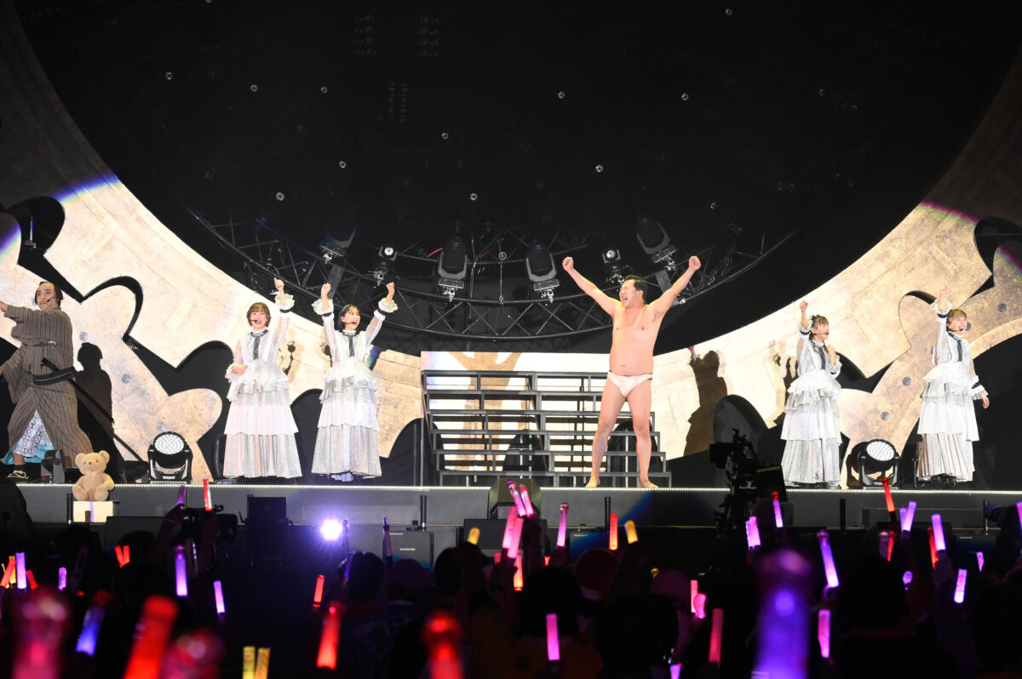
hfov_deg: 19.7
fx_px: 2950
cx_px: 511
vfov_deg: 13.1
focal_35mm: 104
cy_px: 340
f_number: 7.1
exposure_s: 1/320
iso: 2500
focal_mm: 104
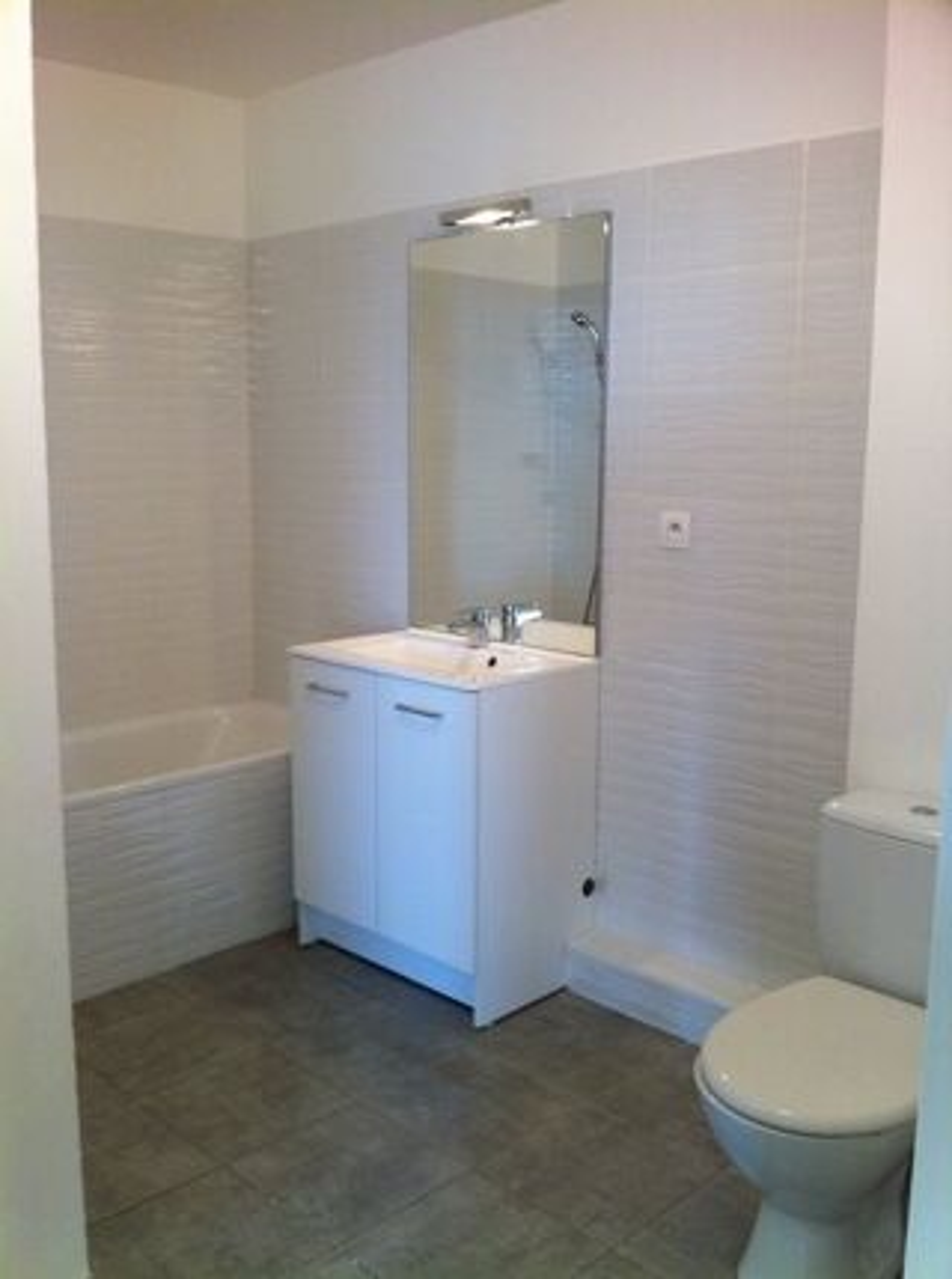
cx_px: 476
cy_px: 640
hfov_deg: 40.5
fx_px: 1290
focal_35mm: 35
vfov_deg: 52.8
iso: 80
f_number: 2.8
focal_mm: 3.85
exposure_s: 1/20
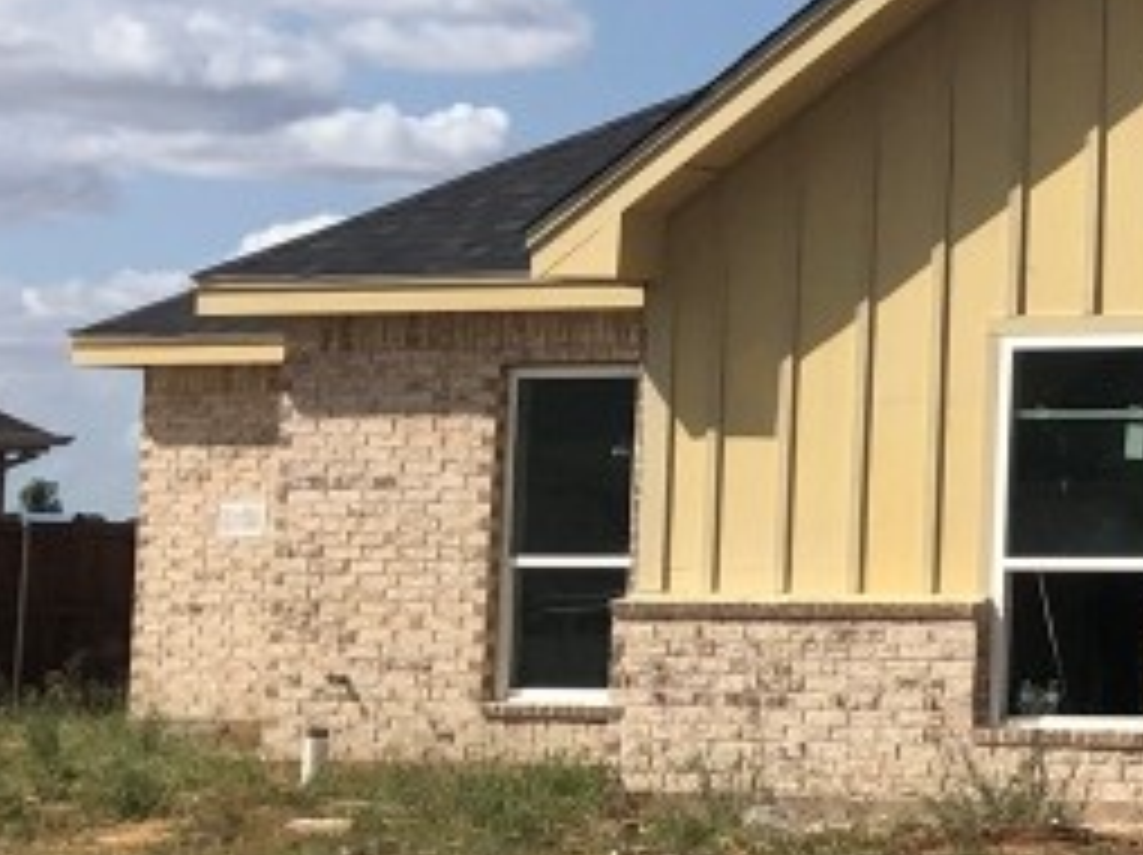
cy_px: 230
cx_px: 2254
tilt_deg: +6.6
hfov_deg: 14.6
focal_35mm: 113
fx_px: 3728
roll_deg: -0.6
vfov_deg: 13.0
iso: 20
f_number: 1.8
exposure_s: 1/3247
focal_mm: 3.99
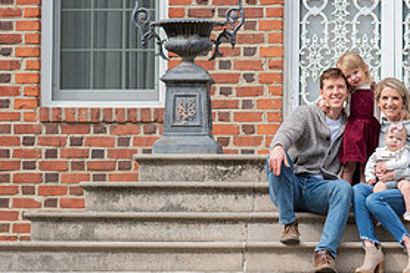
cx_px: 355
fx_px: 2060
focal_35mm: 181
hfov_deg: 11.3
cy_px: 191
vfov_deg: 7.6
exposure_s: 1/640
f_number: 3.2
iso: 80
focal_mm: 85
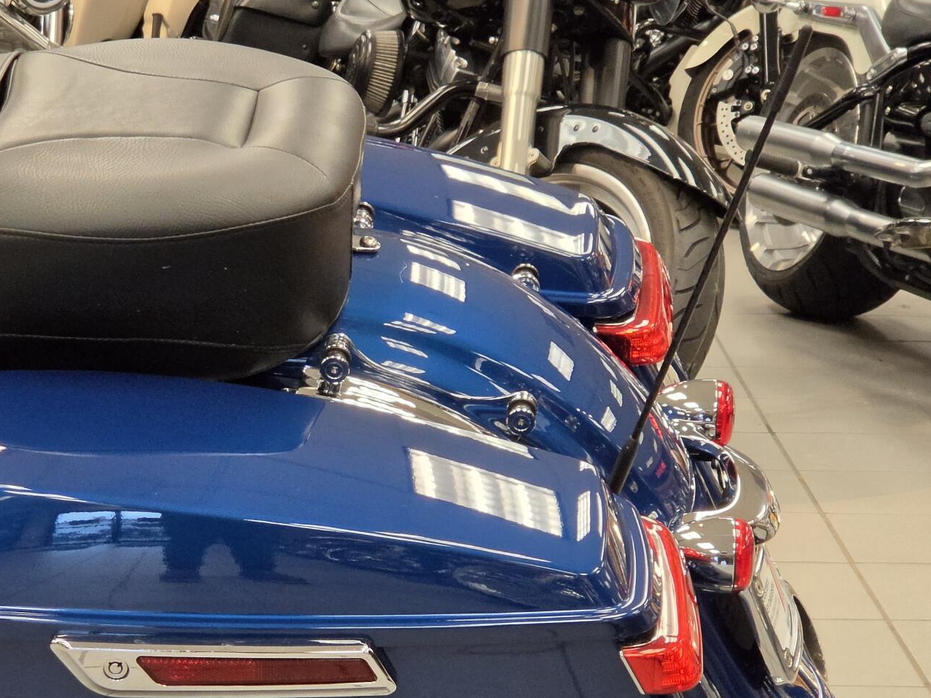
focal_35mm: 108
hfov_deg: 18.2
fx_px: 2904
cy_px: 520
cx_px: 318
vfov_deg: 13.7
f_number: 2.4
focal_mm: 7
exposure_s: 1/120
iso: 320
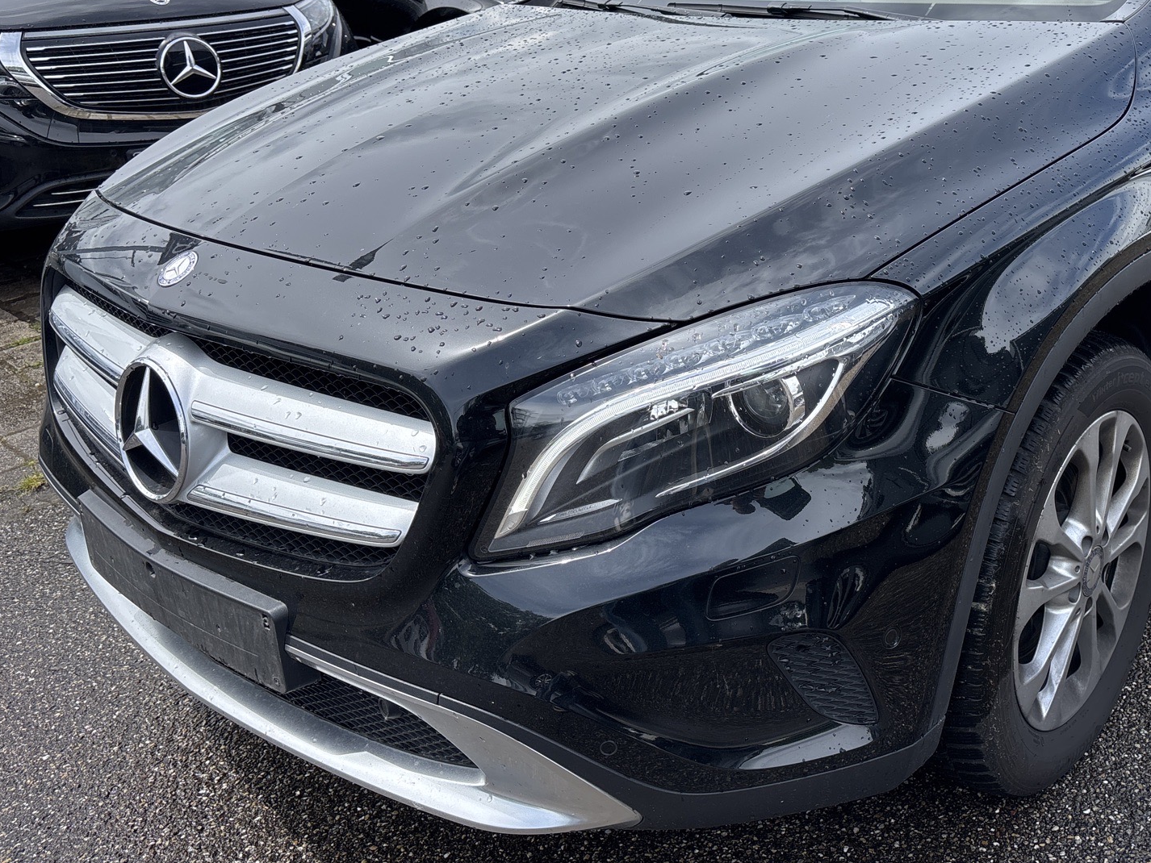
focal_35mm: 35
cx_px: 760
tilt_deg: -19.5
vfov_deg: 40.3
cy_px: 304
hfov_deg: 51.7
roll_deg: -0.4
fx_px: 1164
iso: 50
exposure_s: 1/1949
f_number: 1.6
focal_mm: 5.96
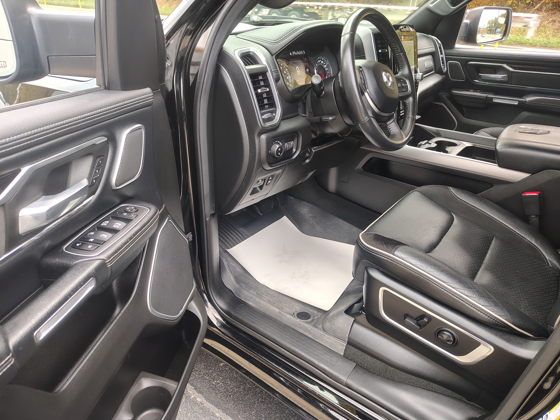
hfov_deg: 71.6
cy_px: 210
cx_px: 280
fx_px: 388
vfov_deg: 56.8
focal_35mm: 24
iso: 337
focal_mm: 5.56
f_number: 1.8
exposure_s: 1/111
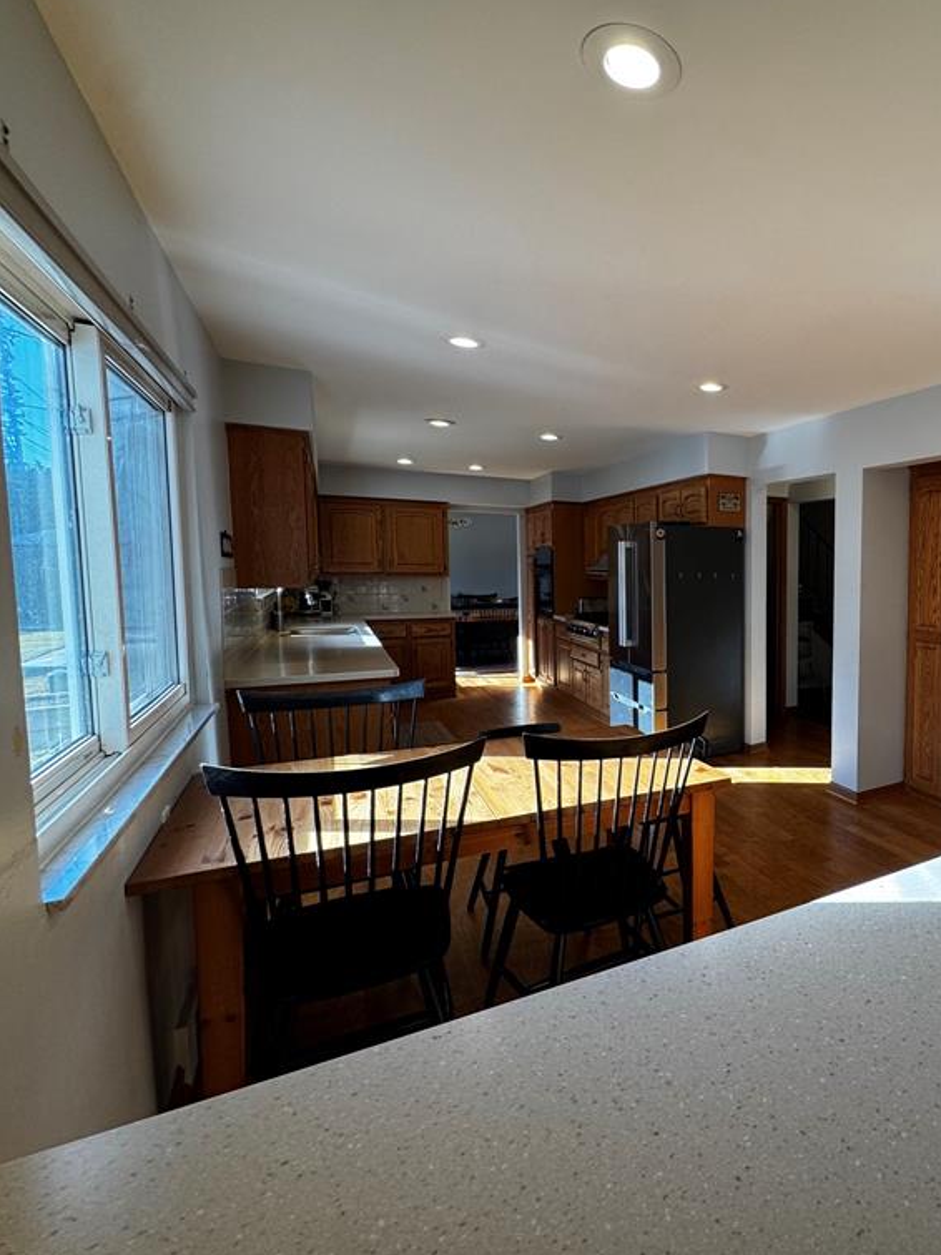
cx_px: 796
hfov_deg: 61.0
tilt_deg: -5.3
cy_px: 623
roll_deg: -0.8
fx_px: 689
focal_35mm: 19
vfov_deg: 84.7
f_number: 2.2
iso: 80
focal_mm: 2.22
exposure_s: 1/120
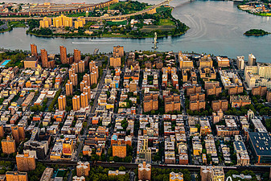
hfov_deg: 38.3
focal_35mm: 51
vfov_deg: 26.5
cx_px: 83
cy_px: 74
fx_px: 384
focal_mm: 28
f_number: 2.8
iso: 2000
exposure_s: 1/500
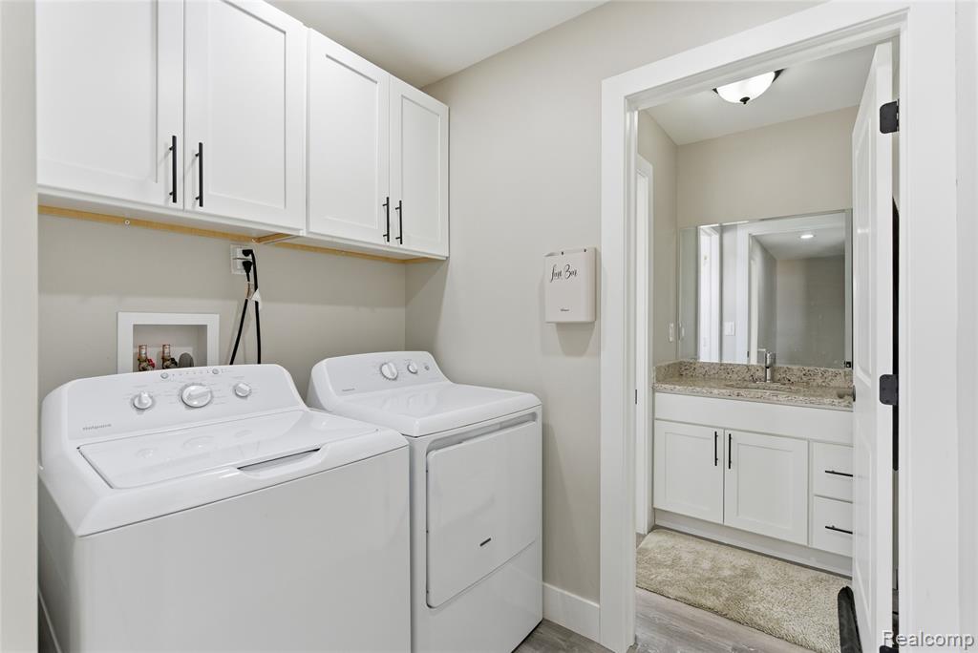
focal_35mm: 16
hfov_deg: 96.7
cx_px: 489
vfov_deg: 73.8
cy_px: 326
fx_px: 435
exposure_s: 1/320
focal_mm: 16
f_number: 4
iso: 100
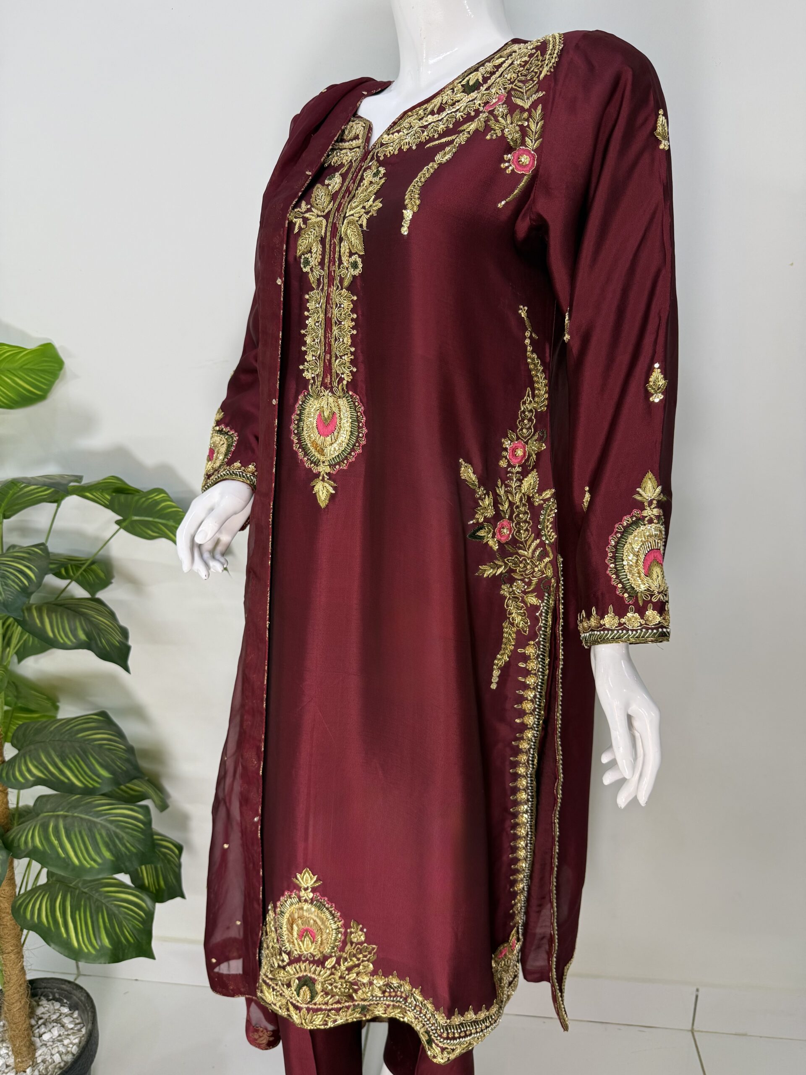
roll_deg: +0.3
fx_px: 745
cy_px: 538
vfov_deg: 71.6
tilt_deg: -14.5
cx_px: 403
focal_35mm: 24
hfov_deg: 56.8
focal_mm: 6.76
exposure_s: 1/50
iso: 125
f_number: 1.78
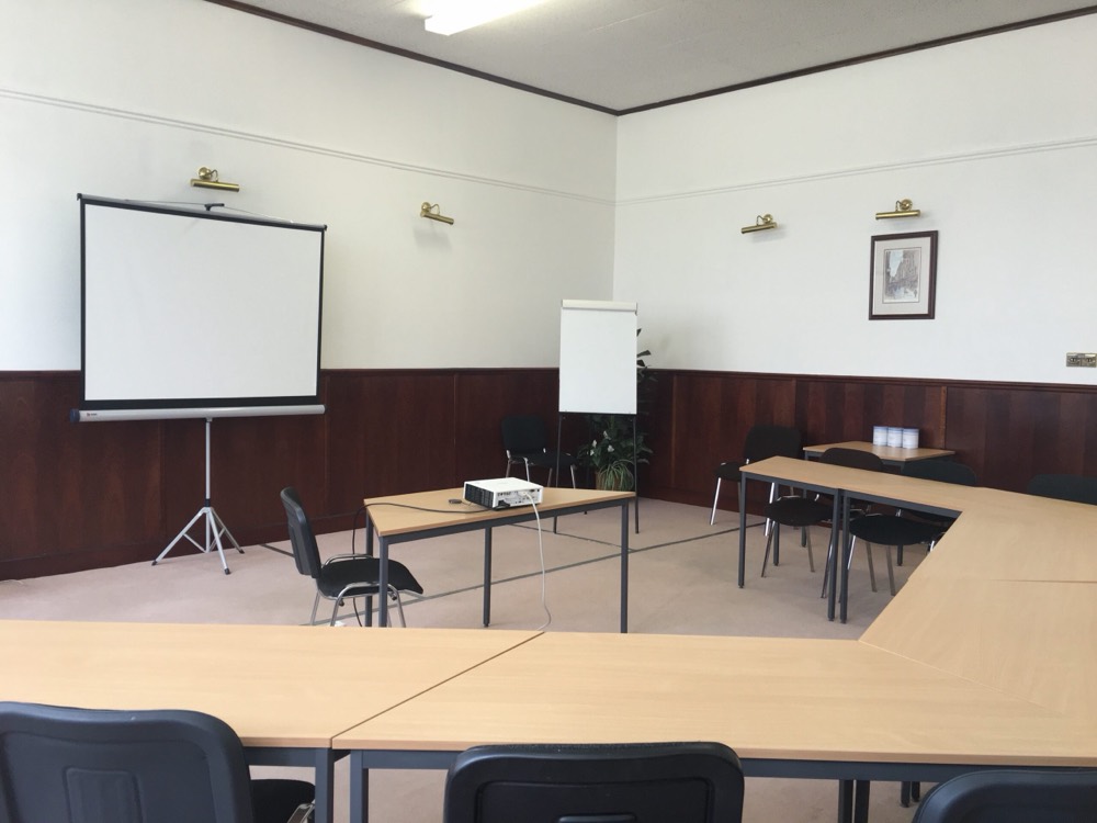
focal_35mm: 29
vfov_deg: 48.2
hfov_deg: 61.7
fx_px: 919
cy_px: 412
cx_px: 548
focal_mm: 4.15
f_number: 2.2
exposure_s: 1/33
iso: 50
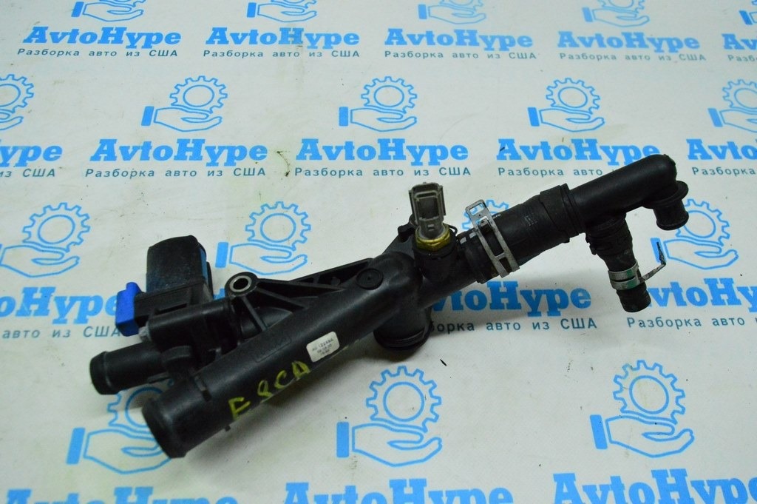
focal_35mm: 30
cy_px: 252
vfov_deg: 43.5
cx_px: 378
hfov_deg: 62.0
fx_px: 630
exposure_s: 1/640
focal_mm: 20
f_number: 6.3
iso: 6400
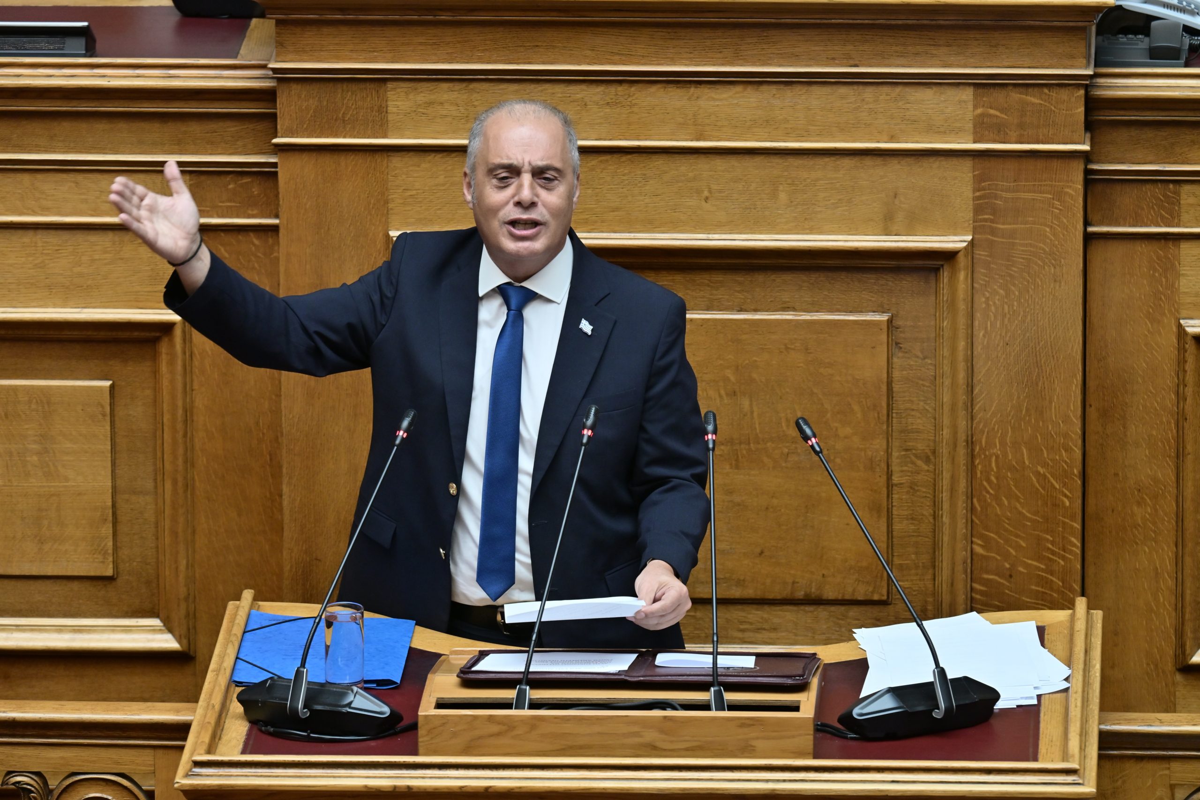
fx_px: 10666
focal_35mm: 320
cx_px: 600
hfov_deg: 6.4
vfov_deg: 4.3
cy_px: 400
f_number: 6
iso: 1400
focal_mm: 320
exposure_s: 1/200
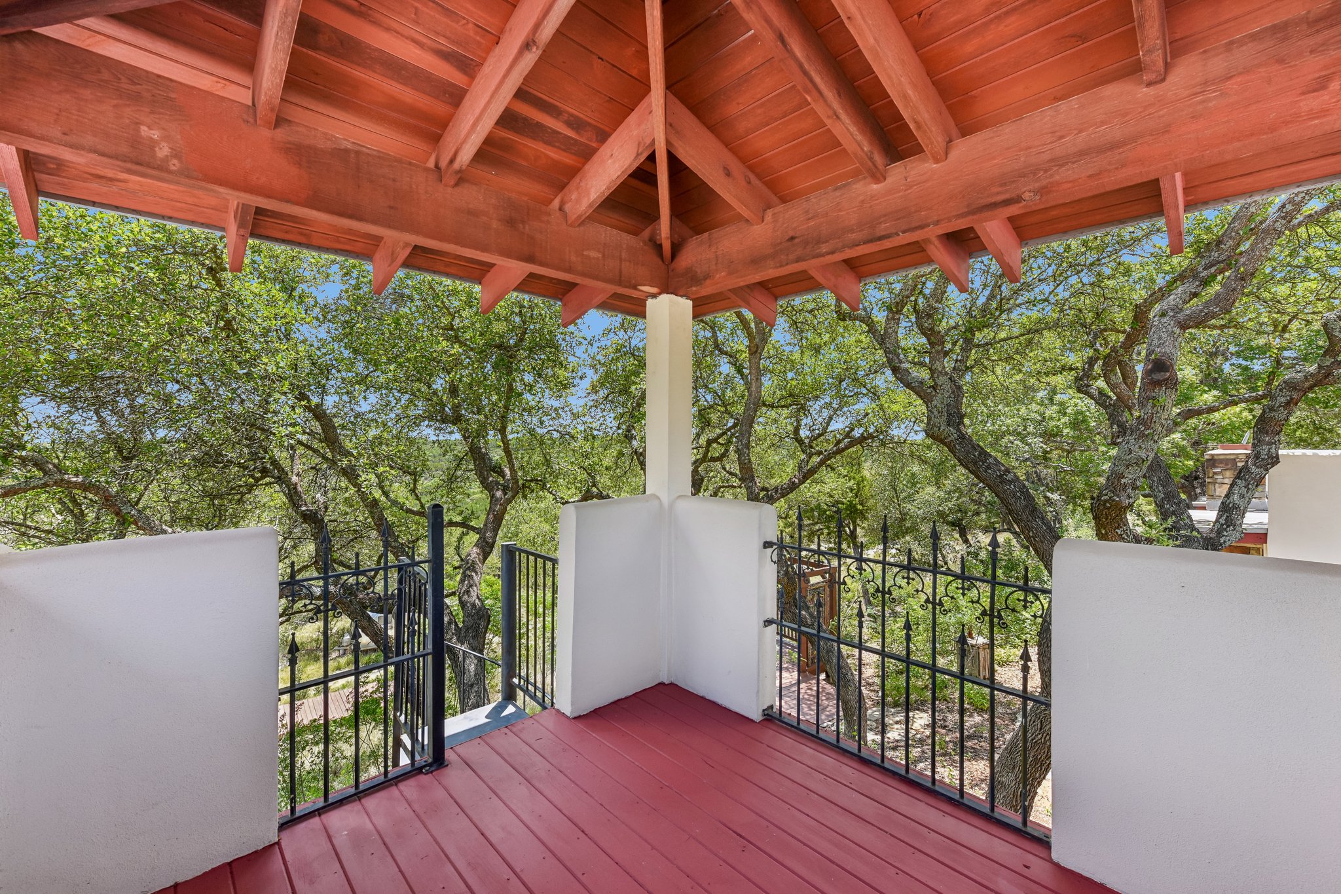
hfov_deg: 104.3
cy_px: 447
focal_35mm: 14
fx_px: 521
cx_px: 670
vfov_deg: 81.2
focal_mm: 14
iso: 100
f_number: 8
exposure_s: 1/60
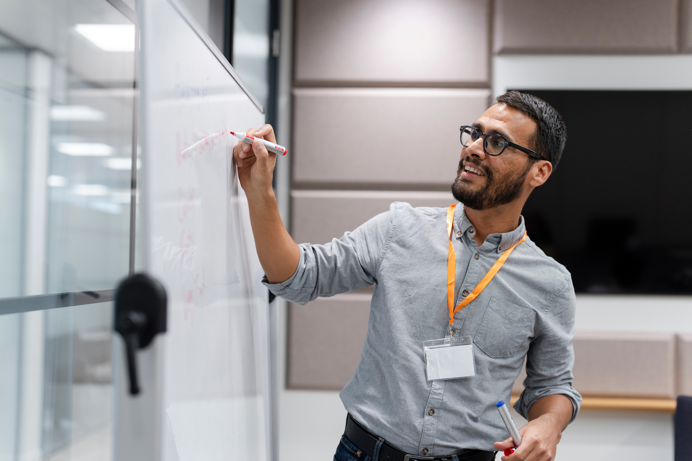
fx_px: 961
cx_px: 346
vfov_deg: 27.0
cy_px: 230
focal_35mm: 50
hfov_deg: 39.6
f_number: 2
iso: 800
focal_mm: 50
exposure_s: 1/500
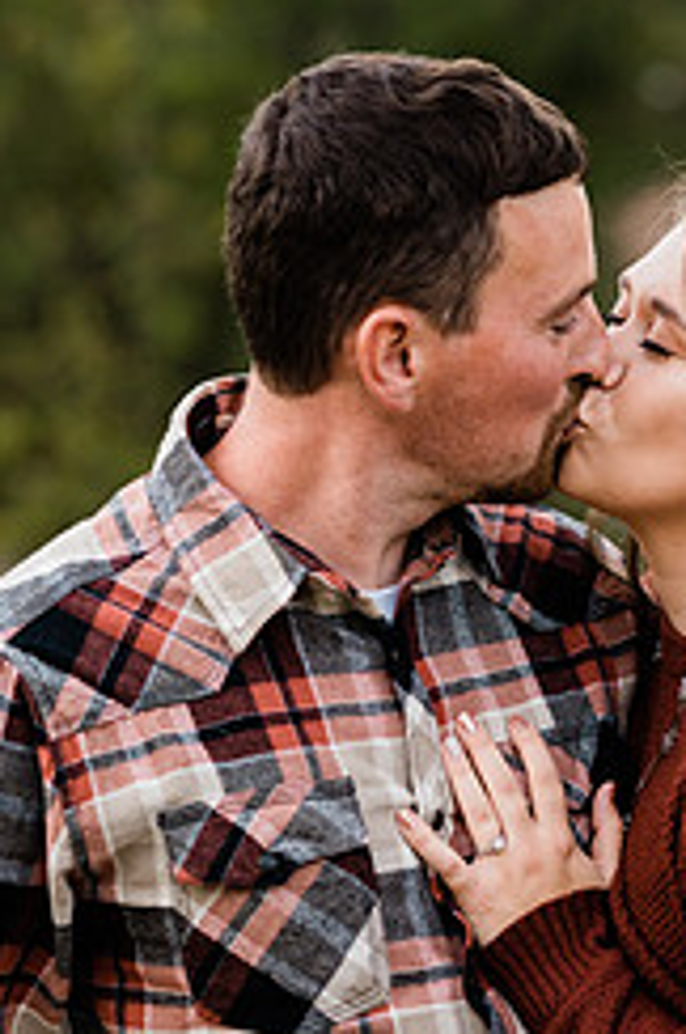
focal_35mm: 157
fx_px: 4500
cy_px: 759
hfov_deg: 8.7
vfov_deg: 13.1
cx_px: 548
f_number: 2.5
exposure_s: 1/200
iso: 500
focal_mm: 85
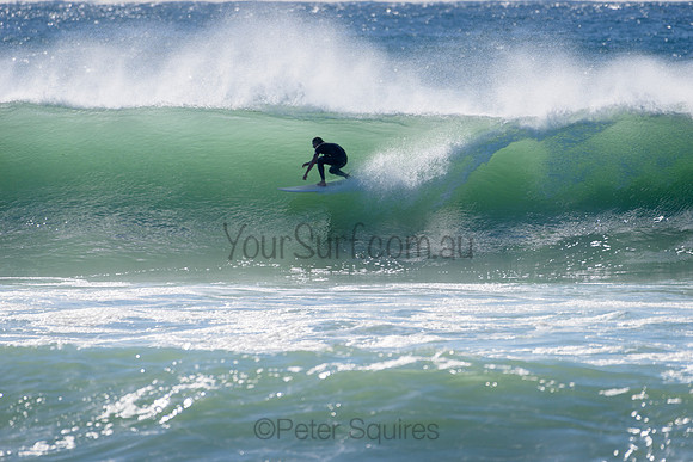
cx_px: 351
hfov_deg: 4.0
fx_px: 9830
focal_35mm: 511
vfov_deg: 2.7
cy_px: 231
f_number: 5.6
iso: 160
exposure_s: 1/2000
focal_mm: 500
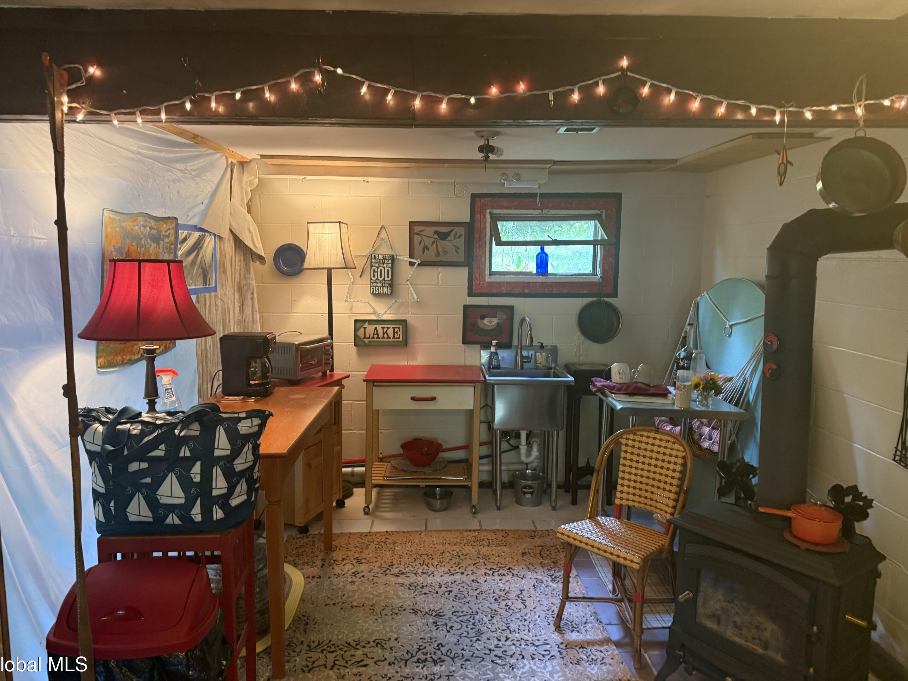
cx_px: 456
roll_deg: -0.6
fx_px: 656
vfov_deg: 54.9
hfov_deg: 69.4
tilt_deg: -5.8
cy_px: 342
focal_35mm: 25
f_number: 1.78
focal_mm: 6.76
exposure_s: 1/60
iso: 400
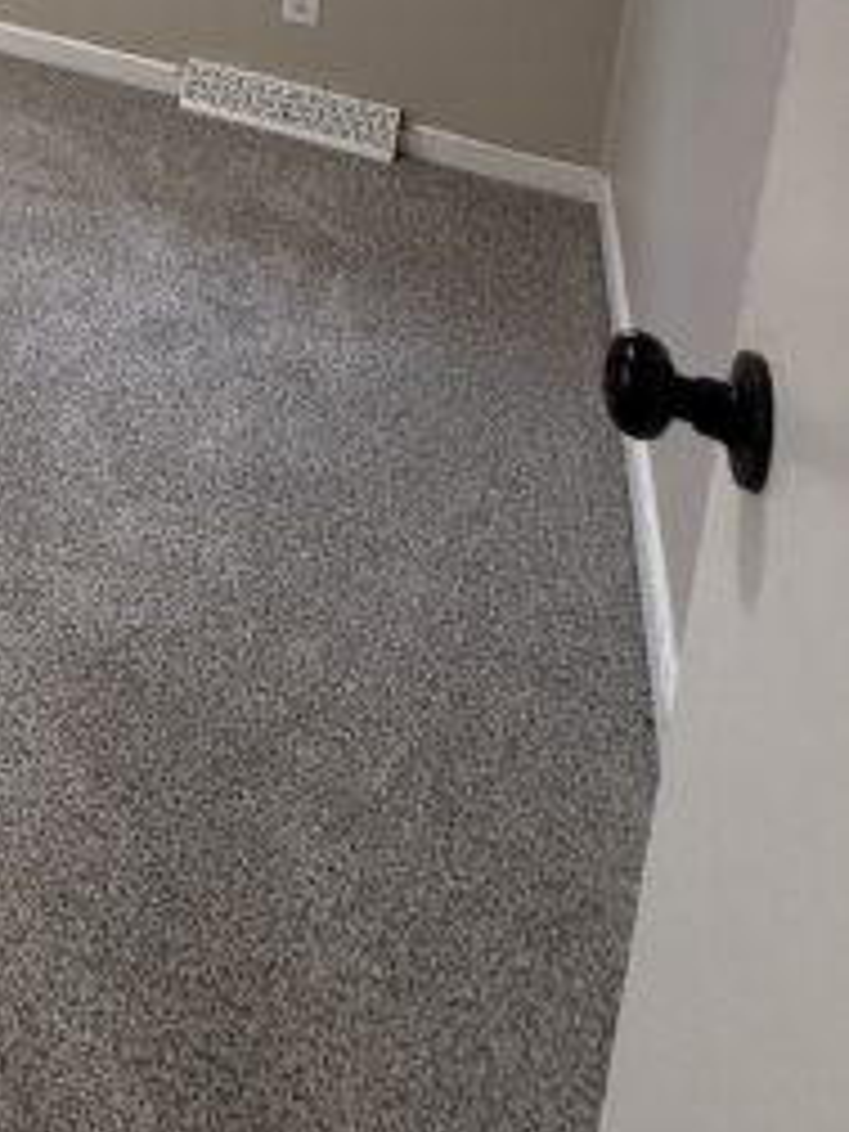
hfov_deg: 30.2
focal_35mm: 37
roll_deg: -1.7
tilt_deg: -9.5
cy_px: -272
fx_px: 1210
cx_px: -270
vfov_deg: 36.6
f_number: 2.2
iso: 320
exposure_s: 1/120
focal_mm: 2.22
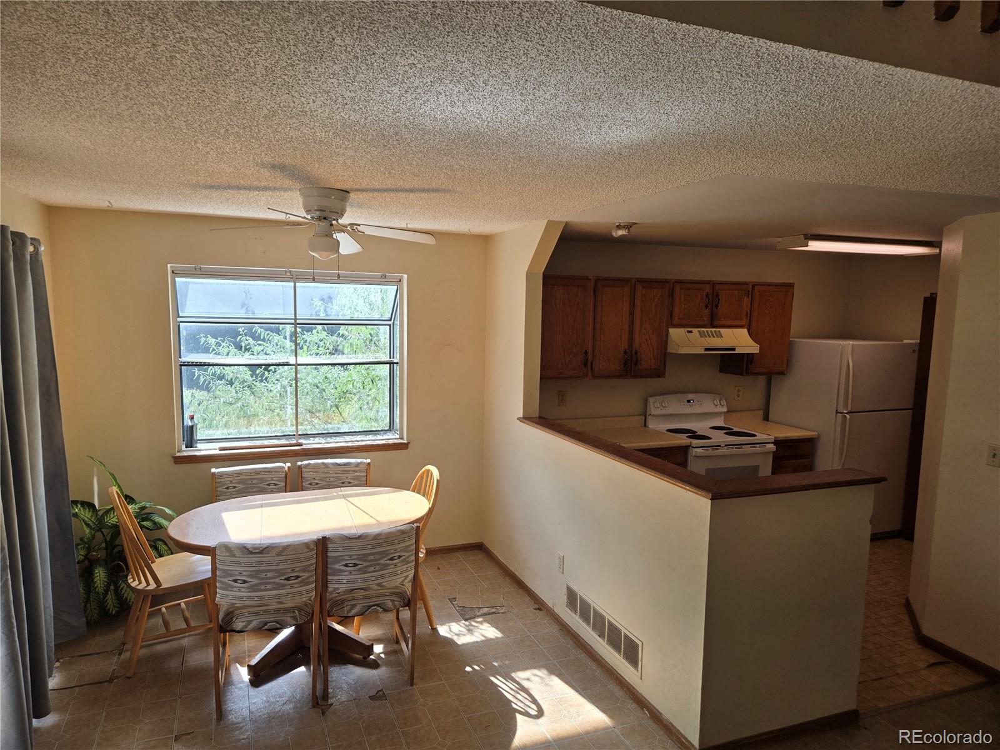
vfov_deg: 58.9
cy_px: 375
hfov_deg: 73.9
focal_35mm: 23
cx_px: 500
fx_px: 664
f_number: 1.8
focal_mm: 5.4
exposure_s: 1/295
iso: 25
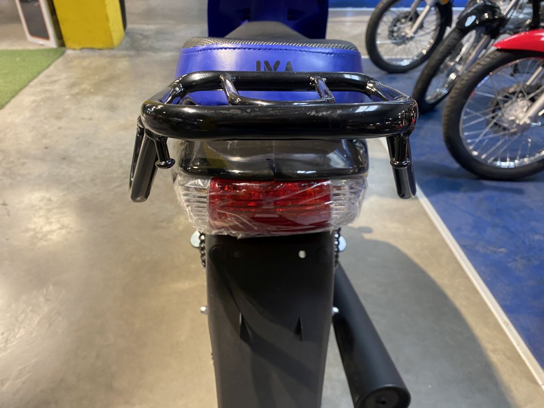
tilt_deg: -35.6
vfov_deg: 53.1
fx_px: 409
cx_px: 272
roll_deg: -0.7
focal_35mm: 26
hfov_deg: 67.3
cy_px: 204
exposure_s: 1/50
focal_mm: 4.25
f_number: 1.8
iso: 200
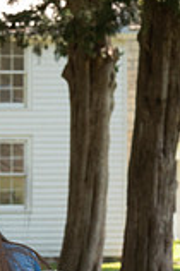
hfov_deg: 5.6
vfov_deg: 8.4
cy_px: 360
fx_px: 1819
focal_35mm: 242
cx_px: -43
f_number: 8
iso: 500
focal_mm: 85
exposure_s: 1/160
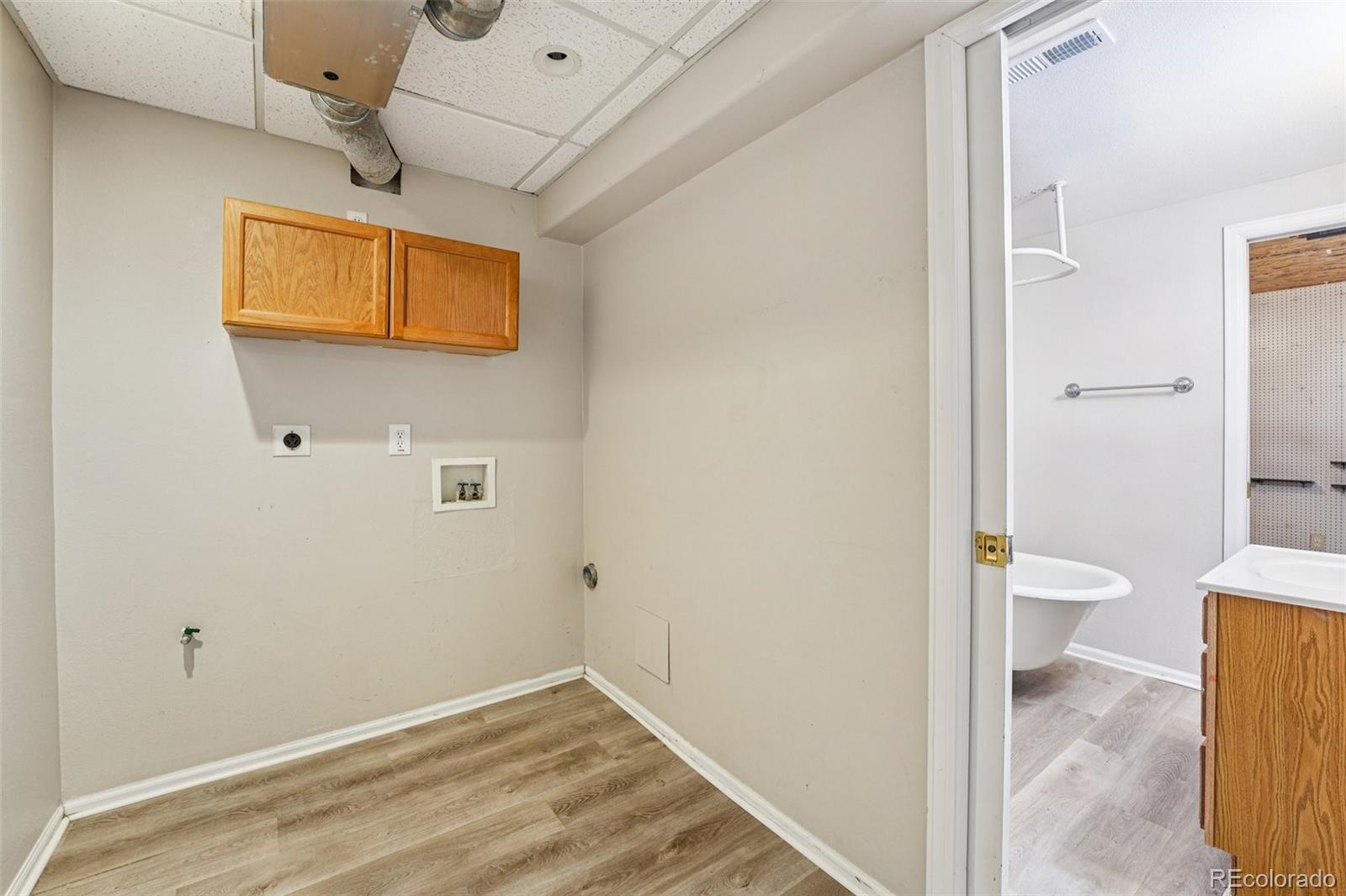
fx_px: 546
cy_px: 448
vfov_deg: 78.8
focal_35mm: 15
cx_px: 673
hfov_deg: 101.9
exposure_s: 1/1.25
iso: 400
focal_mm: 14.6
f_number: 8
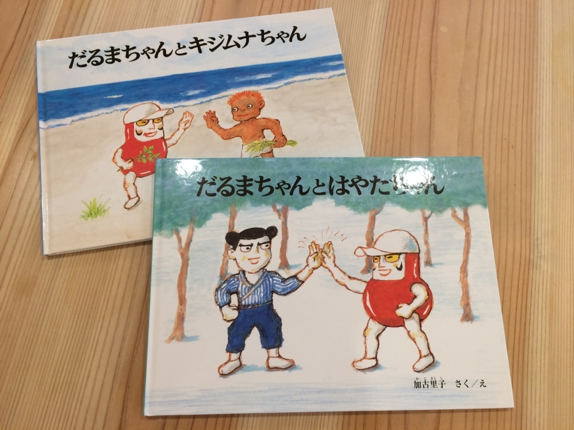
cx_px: 287
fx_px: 481
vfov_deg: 48.2
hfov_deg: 61.7
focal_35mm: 29
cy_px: 215
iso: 64
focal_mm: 4.15
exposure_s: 1/30
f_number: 2.2
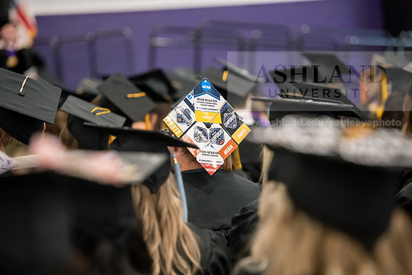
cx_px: 206
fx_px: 1717
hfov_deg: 13.7
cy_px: 138
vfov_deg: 9.2
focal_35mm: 150
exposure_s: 1/200
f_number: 3.2
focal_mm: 150
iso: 4000
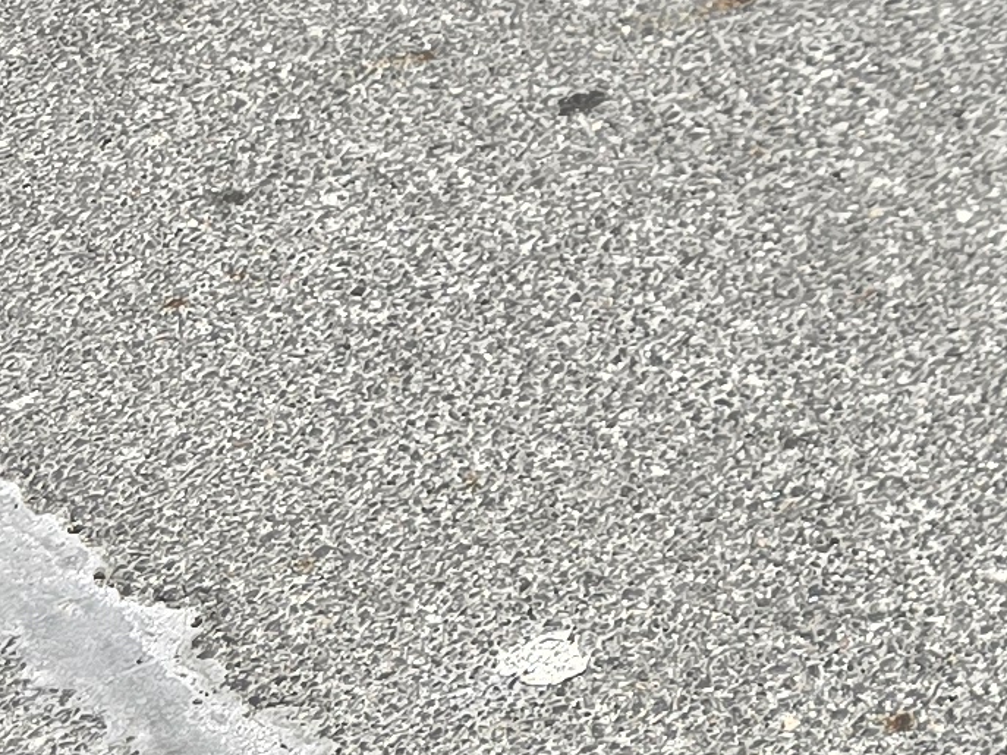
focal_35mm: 134
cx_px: 2205
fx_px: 3897
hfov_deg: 12.4
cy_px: -736
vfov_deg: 10.2
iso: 12
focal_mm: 6.3
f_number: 1.7
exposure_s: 1/363
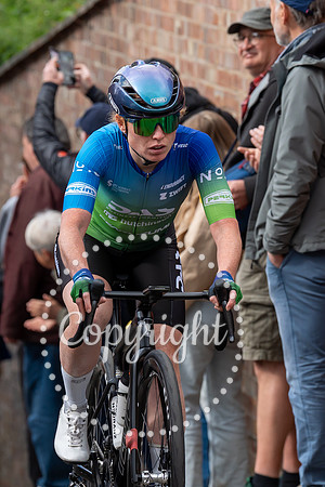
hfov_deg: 3.8
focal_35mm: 360
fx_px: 4878
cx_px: 186
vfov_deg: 5.7
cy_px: 115
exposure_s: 1/1000
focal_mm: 135
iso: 400
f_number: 4
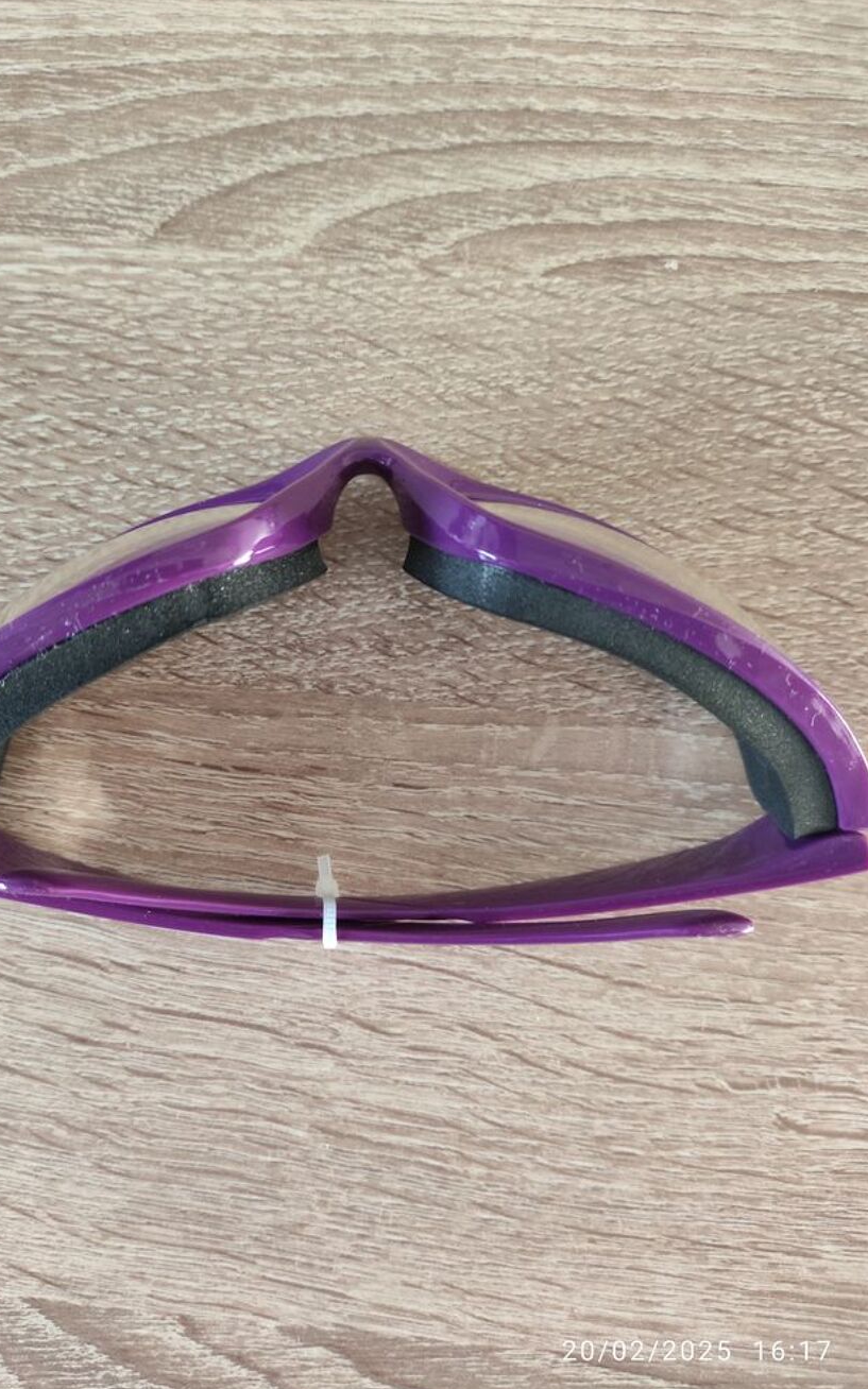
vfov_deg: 68.4
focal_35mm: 27
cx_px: 347
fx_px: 1022
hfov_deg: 45.8
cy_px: 698
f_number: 1.79
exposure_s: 1/33.3
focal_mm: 4.71
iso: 500
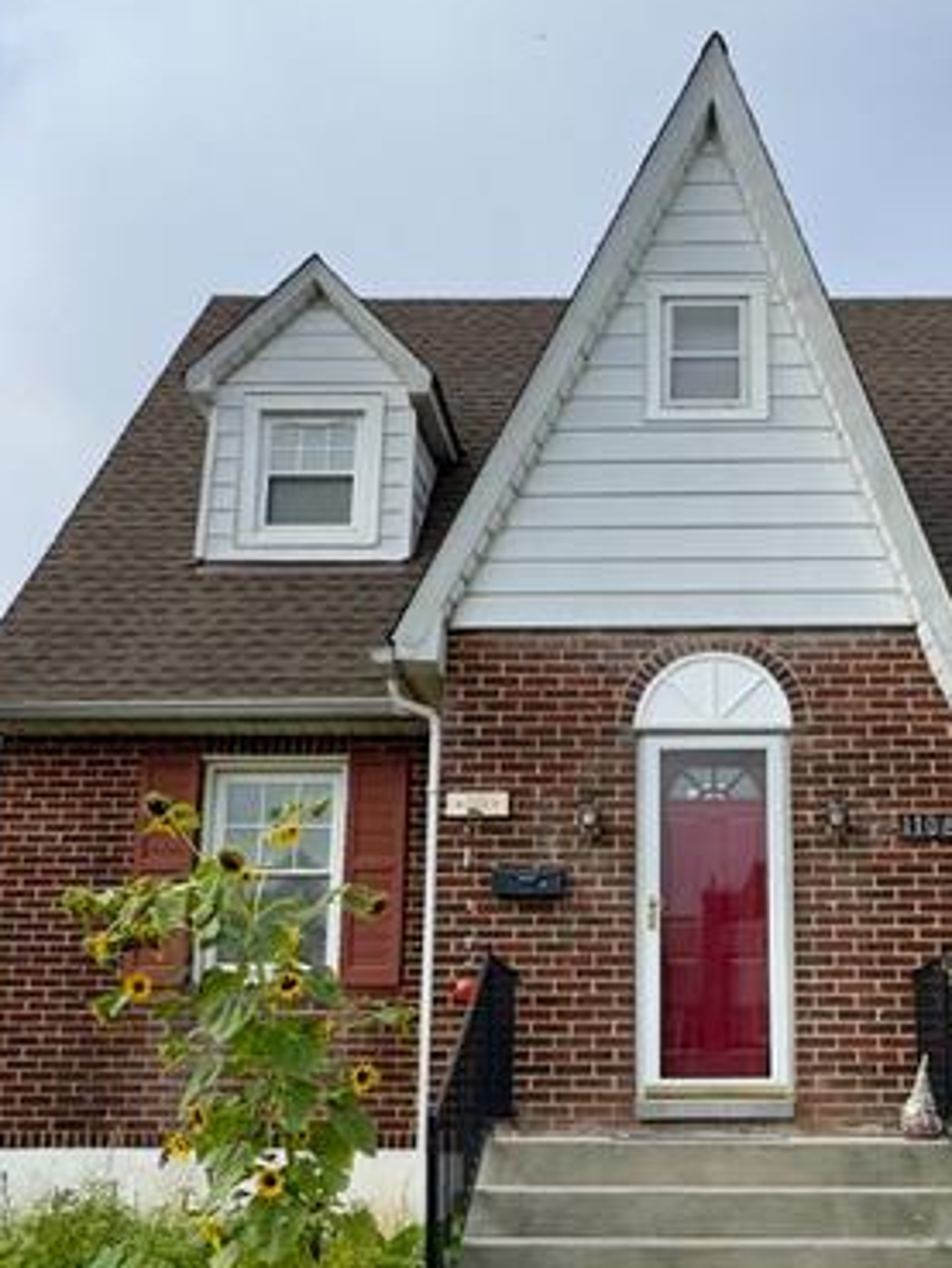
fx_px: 1503
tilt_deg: +11.4
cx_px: 701
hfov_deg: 34.5
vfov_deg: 45.1
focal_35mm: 41
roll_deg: -0.2
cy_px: 842
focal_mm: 2.22
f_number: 2.2
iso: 50
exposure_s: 1/1976
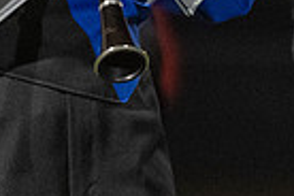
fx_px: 12780
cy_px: -179
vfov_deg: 0.9
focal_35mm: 1565
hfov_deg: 1.3
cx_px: 159
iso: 4000
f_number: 2.8
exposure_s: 1/500
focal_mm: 200
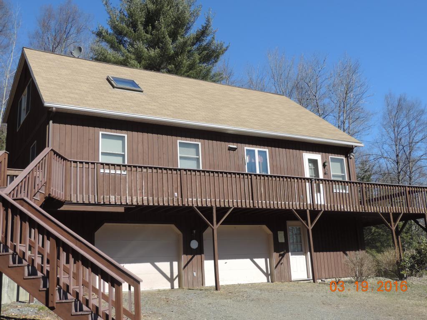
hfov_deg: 46.8
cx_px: 214
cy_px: 160
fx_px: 493
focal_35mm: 40
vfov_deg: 36.0
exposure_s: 1/800
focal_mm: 7.1
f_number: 3.3
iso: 80
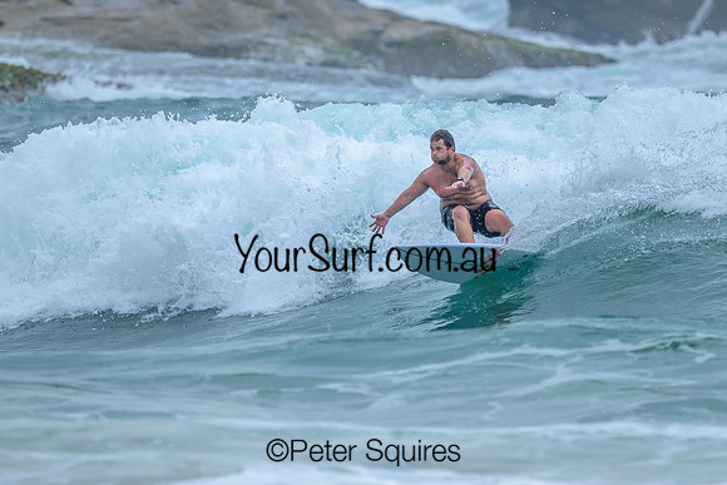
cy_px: 255
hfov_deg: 1.9
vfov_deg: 1.3
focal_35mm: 1100
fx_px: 22210
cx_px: 500
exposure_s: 1/2500
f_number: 6.3
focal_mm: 800
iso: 280
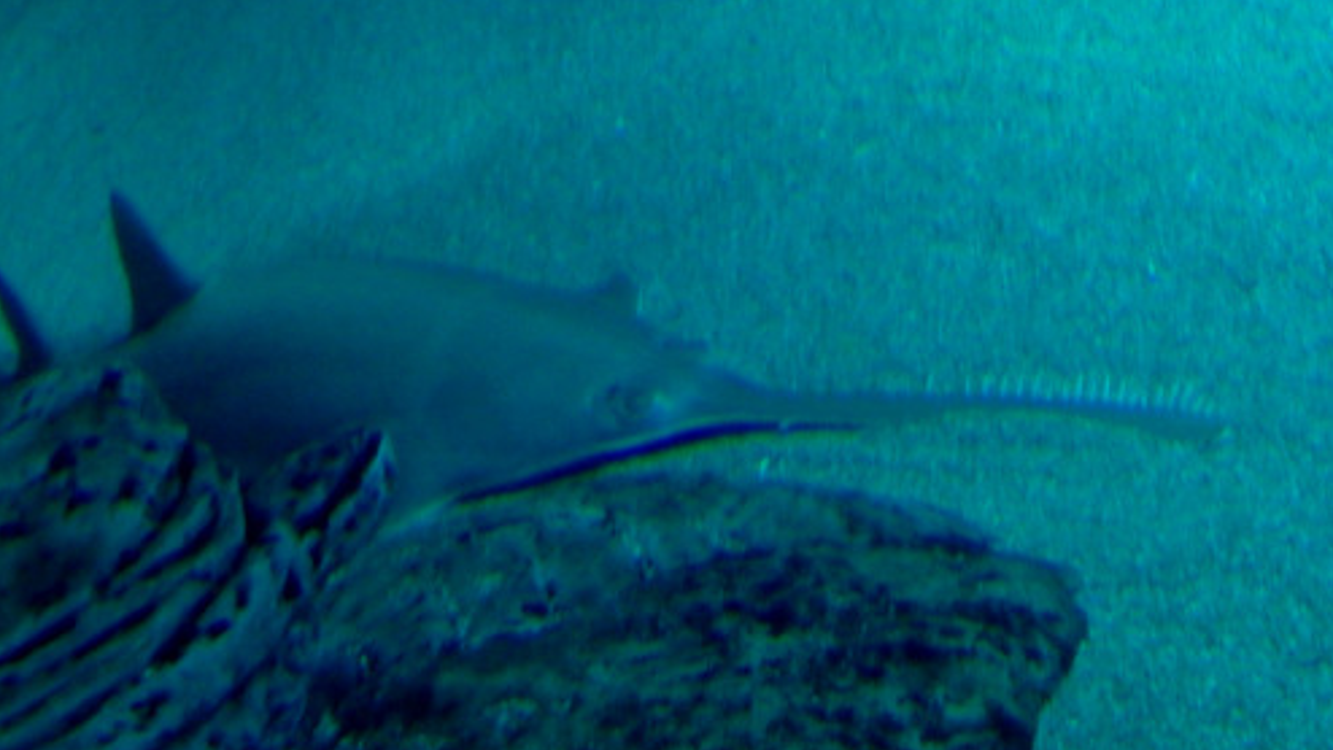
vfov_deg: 22.2
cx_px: 664
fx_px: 1909
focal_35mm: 54
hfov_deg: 38.5
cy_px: 363
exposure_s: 1/10
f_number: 4.9
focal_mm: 8.8
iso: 1600
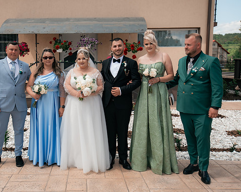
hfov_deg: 47.6
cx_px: 92
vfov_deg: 39.2
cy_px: 94
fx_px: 271
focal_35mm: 38
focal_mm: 30
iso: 320
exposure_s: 1/1600
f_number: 3.5
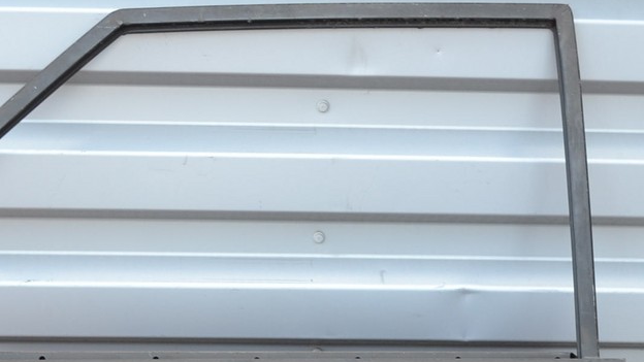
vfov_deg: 11.7
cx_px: 333
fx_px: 1742
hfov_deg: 20.9
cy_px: 419
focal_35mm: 102
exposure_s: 1/100
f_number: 5
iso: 400
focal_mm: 30
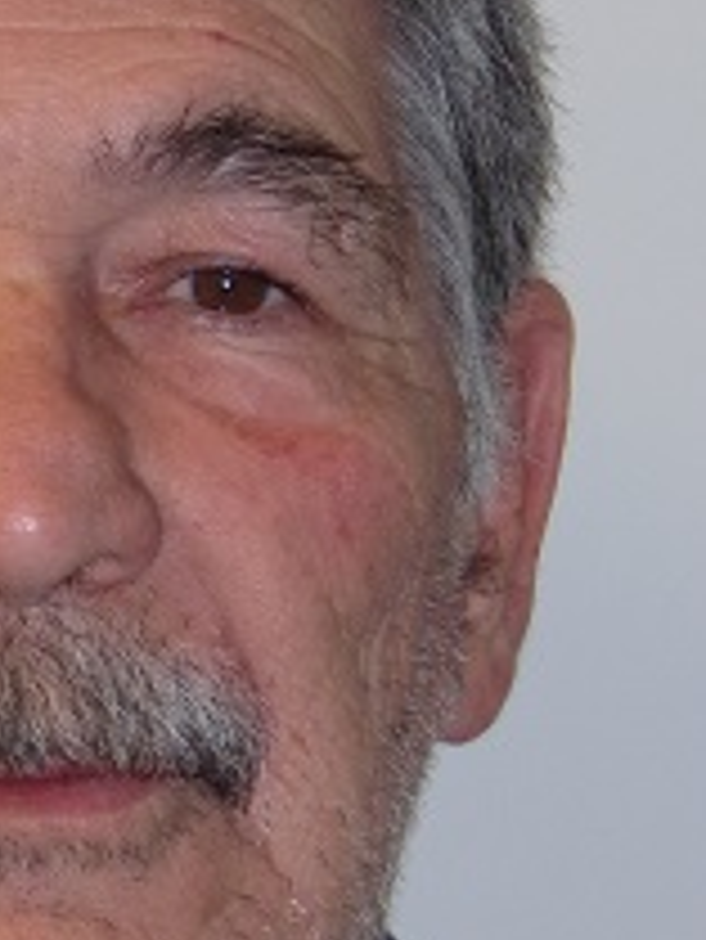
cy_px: 349
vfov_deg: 10.3
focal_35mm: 192
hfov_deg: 7.7
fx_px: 5216
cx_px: -40
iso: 200
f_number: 5.6
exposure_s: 1/34
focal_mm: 15.6
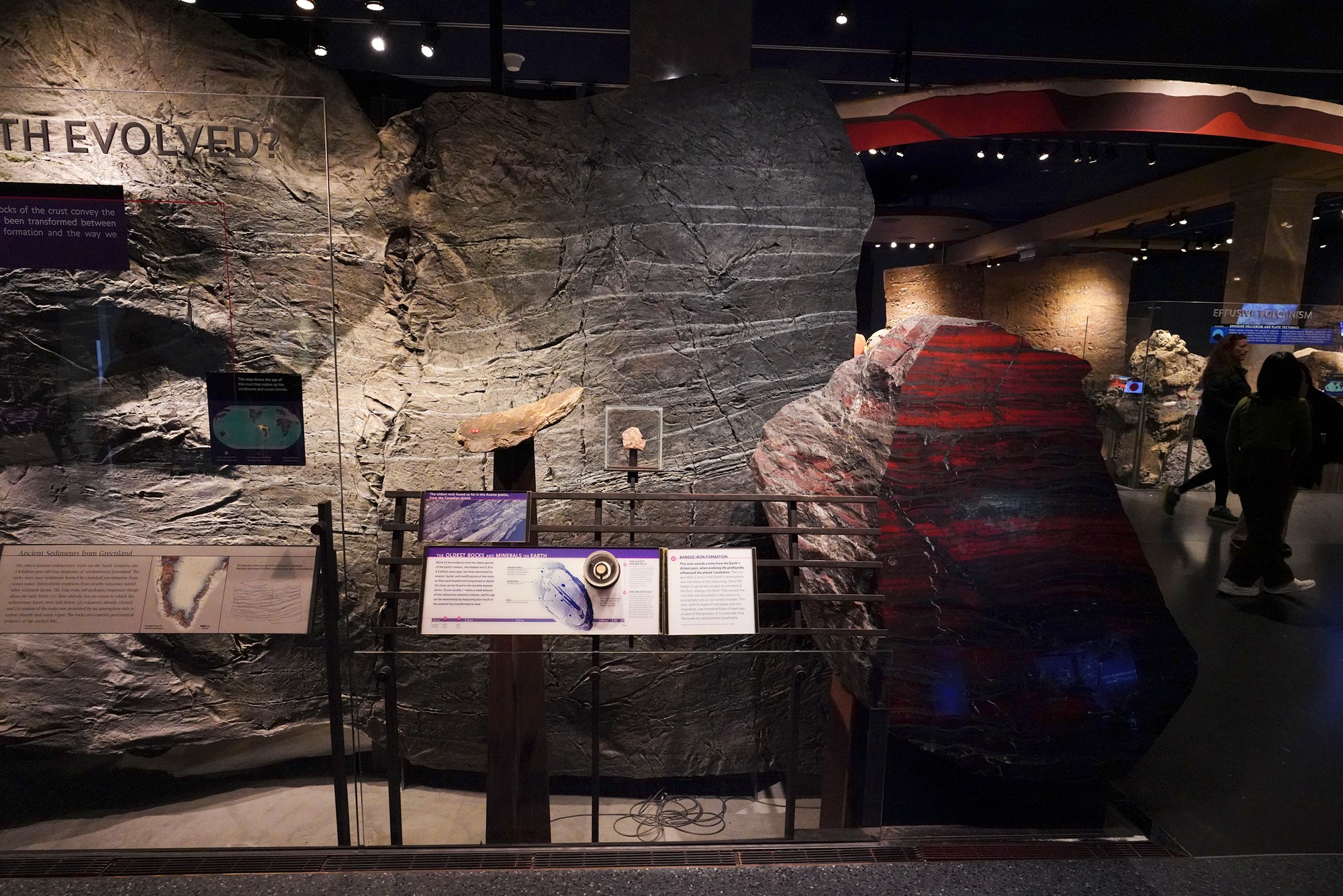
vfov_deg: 61.9
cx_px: 672
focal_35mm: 20
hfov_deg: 84.0
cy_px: 448
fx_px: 746
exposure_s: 1/80
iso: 10000
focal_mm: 20
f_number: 6.3
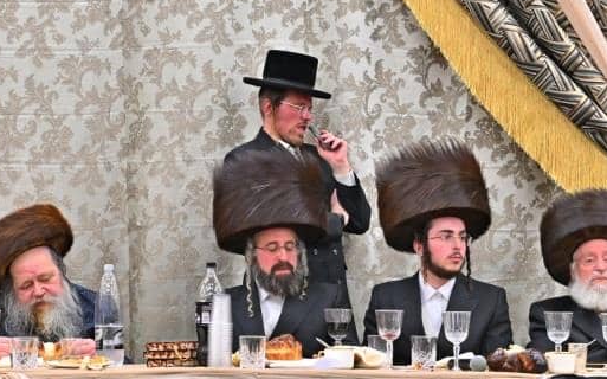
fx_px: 1852
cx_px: 271
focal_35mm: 112
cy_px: 177
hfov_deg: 18.6
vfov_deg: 11.7
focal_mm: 37
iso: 800
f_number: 4
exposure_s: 1/250
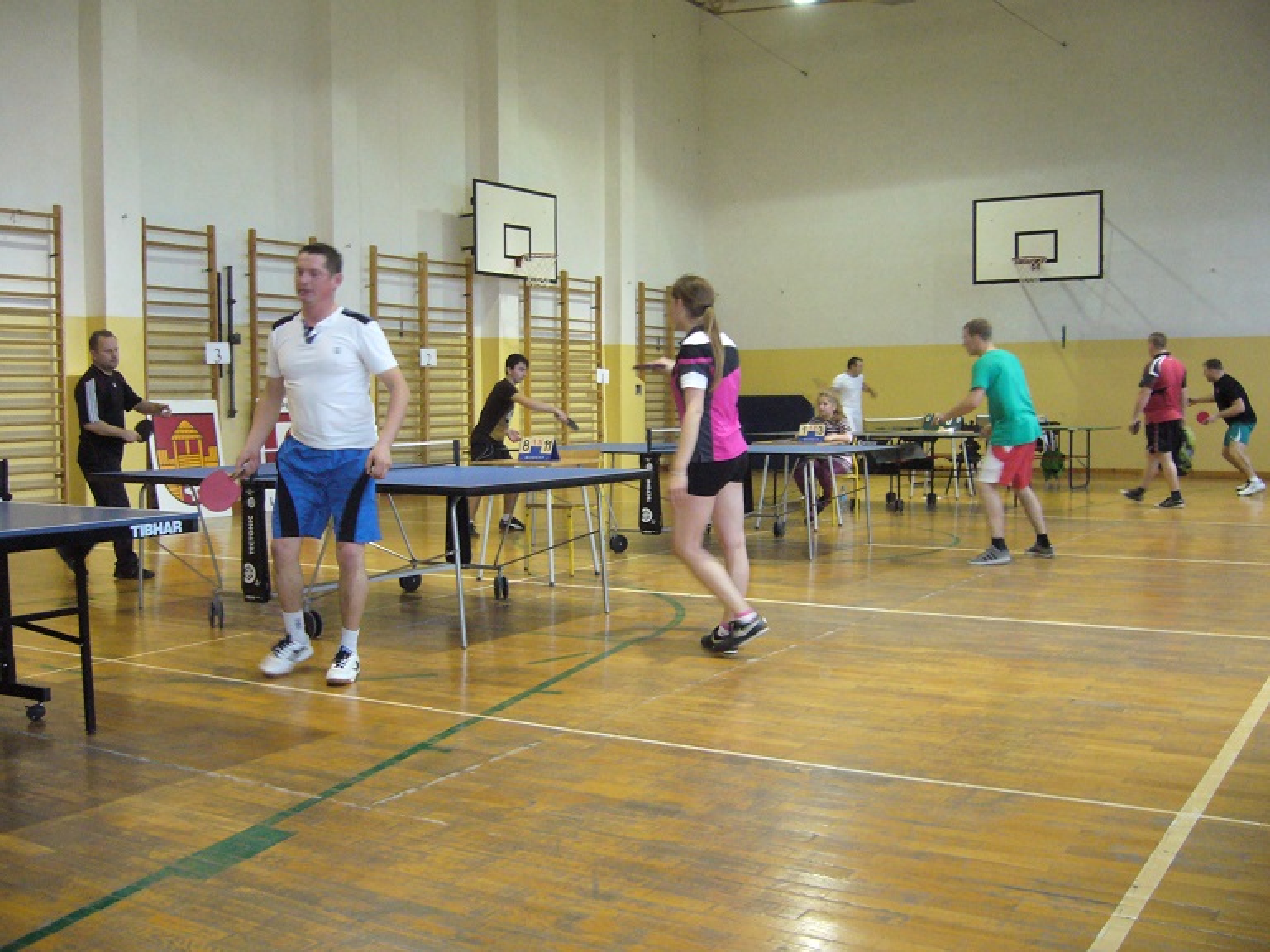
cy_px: 476
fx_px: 1284
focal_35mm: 35
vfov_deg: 40.7
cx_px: 635
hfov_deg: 52.6
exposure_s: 1/30
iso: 250
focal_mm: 5.8
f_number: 2.8
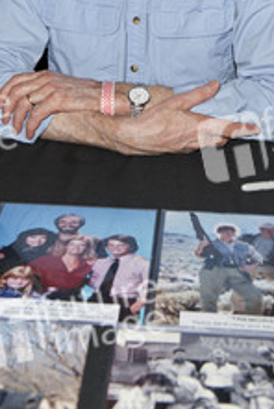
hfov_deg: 18.0
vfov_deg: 25.8
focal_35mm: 76
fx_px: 865
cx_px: 125
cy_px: 46
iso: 400
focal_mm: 42
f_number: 4.5
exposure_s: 1/400
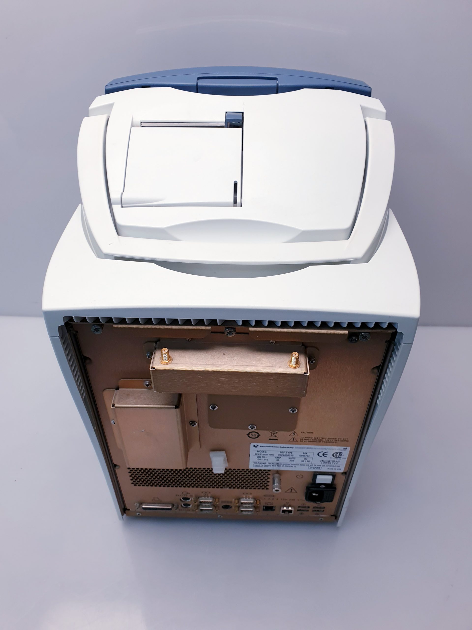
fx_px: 473
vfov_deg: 67.3
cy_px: 315
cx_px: 236
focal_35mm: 26
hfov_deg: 53.1
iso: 50
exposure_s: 1/100
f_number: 2.4
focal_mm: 4.3
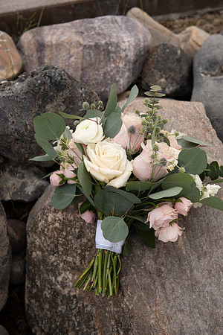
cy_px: 168
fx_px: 483
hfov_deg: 26.0
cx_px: 112
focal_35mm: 52
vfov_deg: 38.2
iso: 500
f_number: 5.6
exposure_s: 1/250
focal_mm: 52
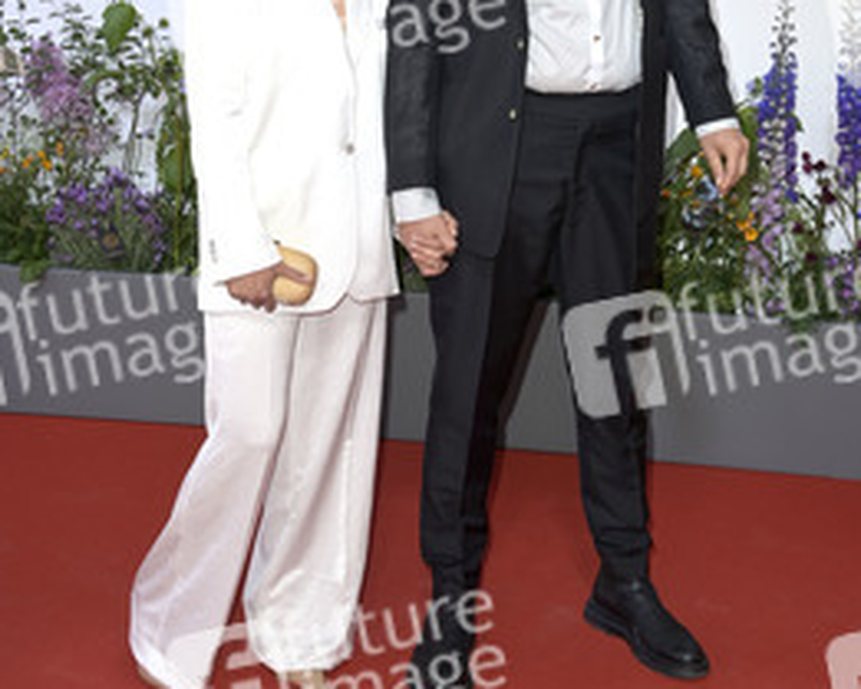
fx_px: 1759
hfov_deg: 27.5
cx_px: 432
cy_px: 175
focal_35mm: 69
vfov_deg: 22.0
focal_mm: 48
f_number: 6.3
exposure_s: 1/250
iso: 640
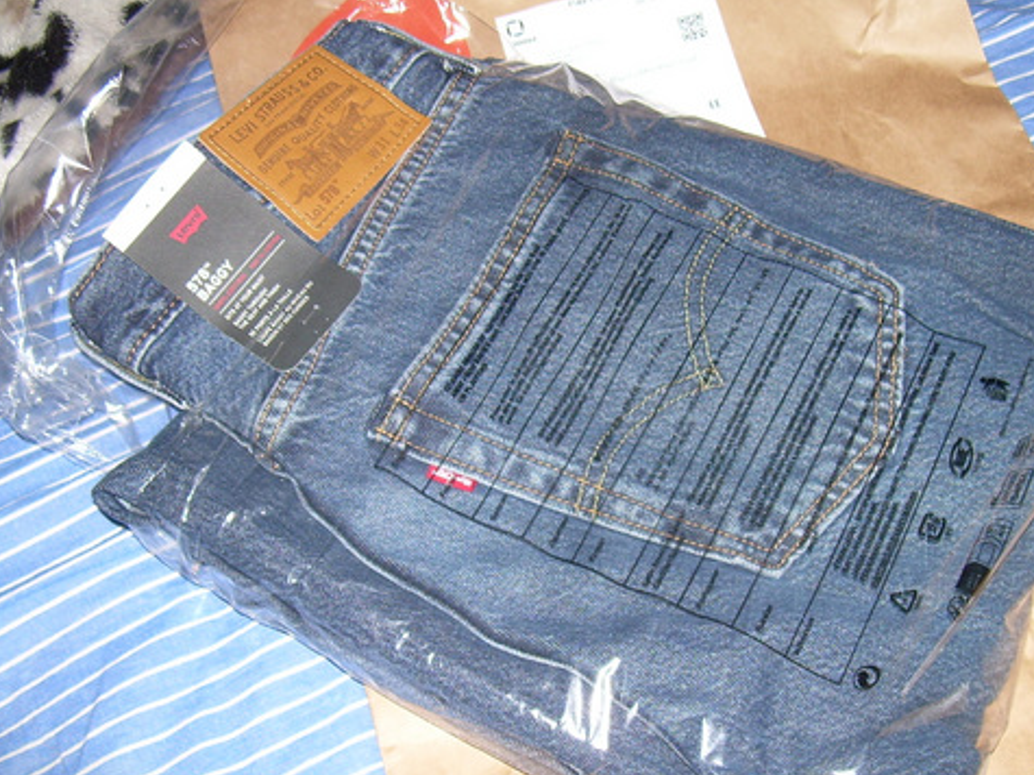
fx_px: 1433
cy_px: 435
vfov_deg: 30.2
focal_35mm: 48
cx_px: 618
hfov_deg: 39.5
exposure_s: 1/60
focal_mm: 6.3
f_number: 2.8
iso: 50
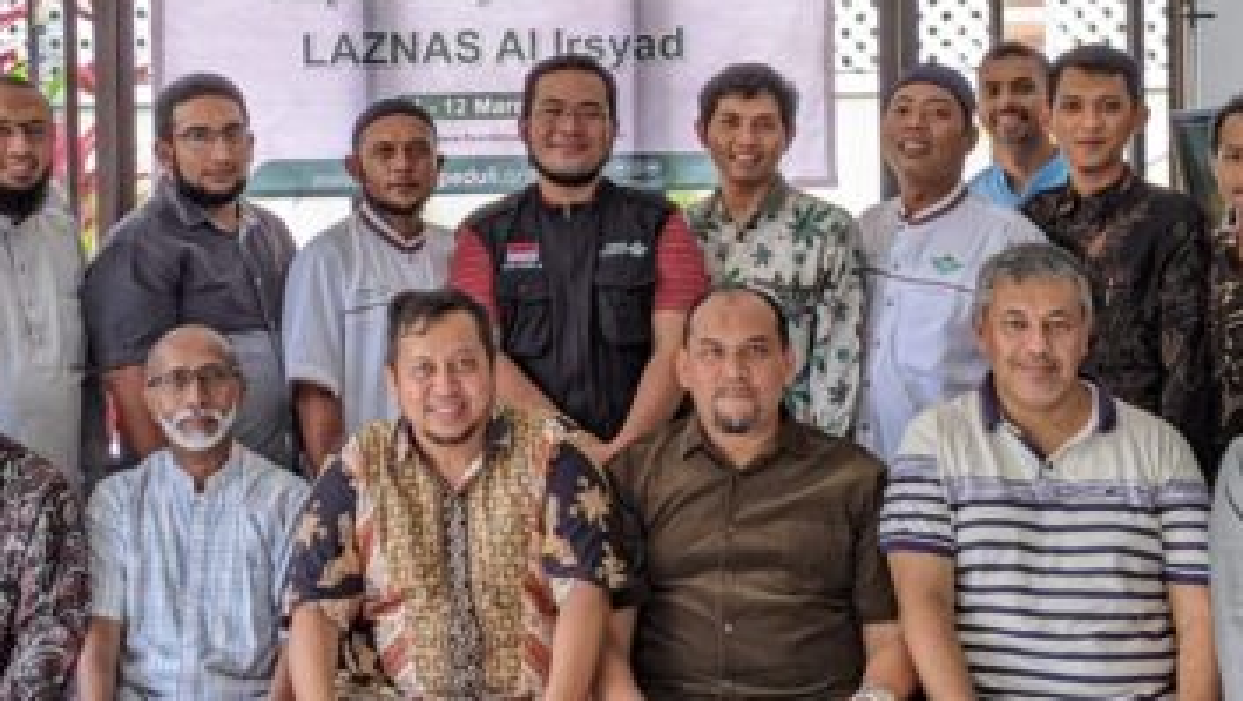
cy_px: 194
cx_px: 542
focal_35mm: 64
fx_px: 2111
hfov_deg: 32.8
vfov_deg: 18.8
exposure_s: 1/99.9
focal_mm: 4.44
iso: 56
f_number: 1.8
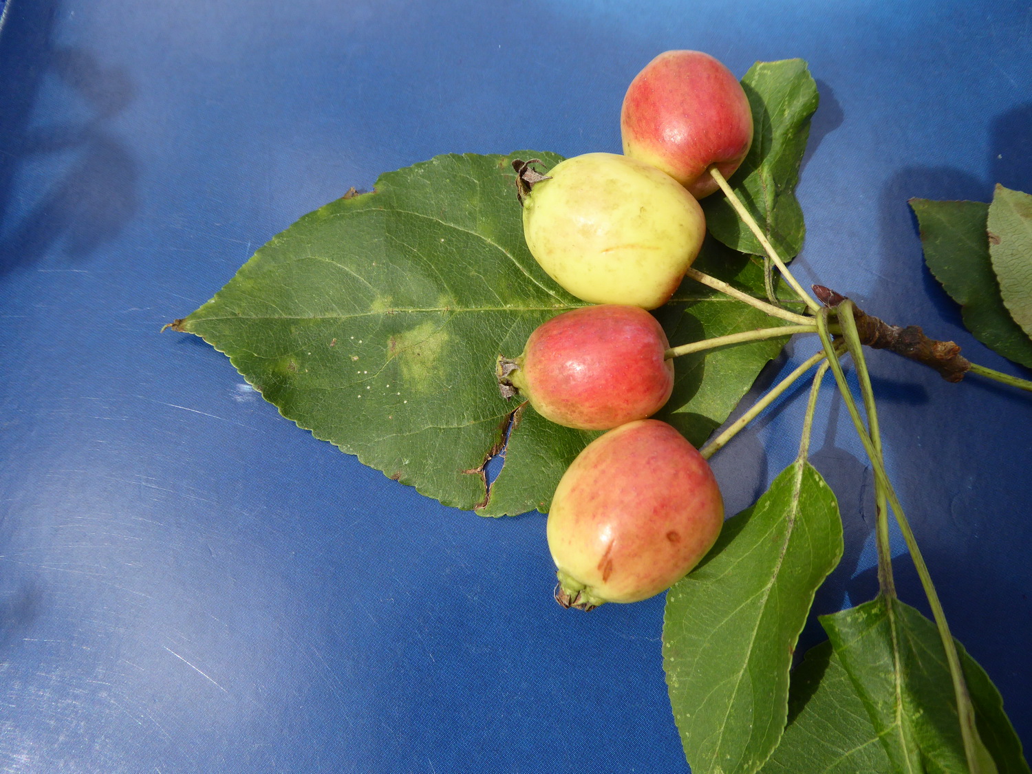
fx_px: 716
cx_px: 516
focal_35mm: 24
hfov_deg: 71.6
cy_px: 387
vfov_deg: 56.8
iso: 100
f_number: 3.3
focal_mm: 4.3
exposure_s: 1/500
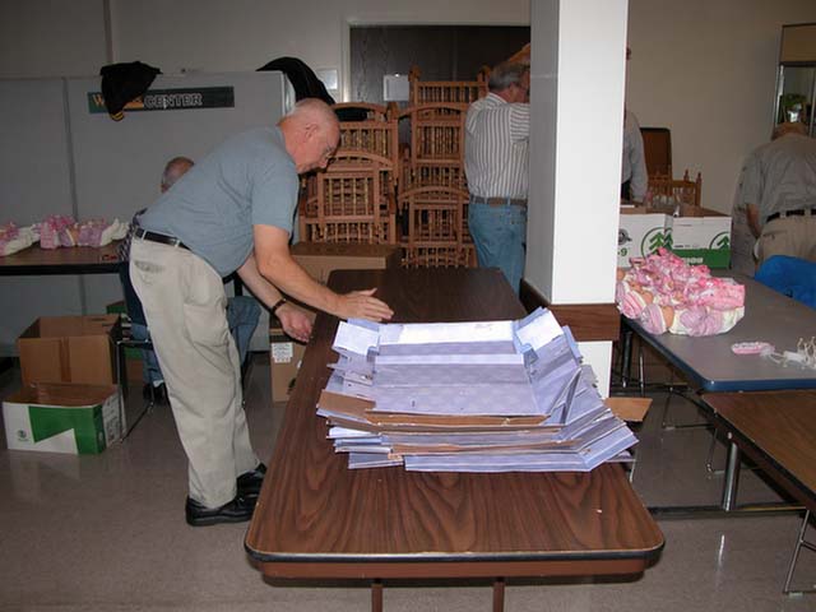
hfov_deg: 54.0
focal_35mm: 34
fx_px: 801
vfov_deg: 41.8
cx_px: 408
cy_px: 306
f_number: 2.8
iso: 100
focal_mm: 8.9
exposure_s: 1/60
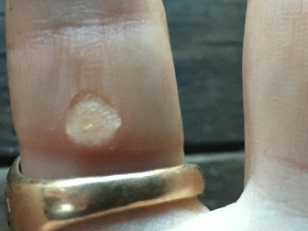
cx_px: 169
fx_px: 614
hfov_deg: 28.1
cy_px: 55
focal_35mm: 69
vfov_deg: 21.1
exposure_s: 1/30
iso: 200
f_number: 2.2
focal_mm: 4.15
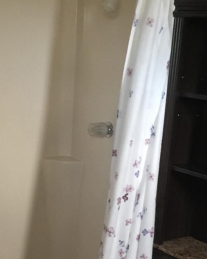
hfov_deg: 21.6
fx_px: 536
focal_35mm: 70
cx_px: 160
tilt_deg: -15.3
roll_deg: -4.0
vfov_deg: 26.6
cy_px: 213
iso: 64
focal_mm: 4.15
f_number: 2.2
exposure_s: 1/4
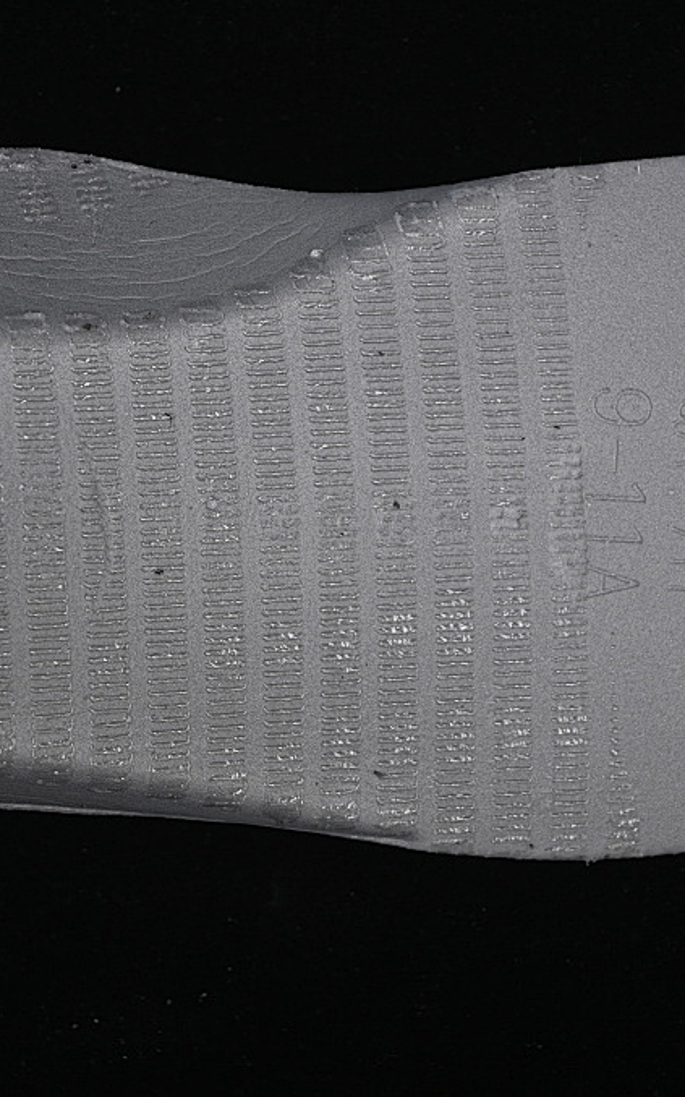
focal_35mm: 122
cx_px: 313
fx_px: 3645
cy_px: 527
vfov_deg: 17.1
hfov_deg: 10.7
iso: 160
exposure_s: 1/60
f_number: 6.3
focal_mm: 50
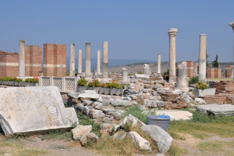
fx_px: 371
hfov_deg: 35.0
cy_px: 71
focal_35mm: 57
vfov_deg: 23.8
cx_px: 130
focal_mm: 34
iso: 200
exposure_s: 1/200
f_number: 14
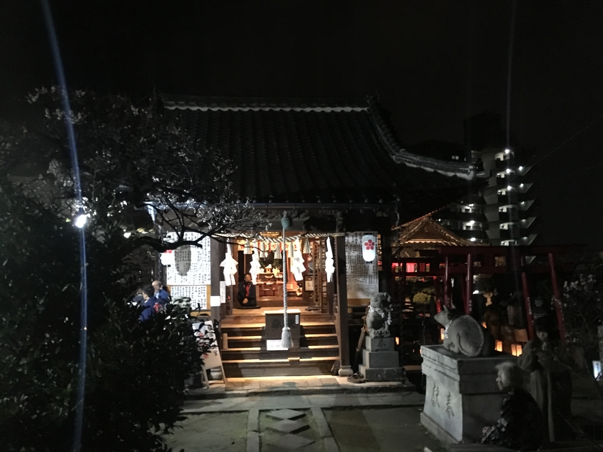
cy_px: 226
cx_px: 302
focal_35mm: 29
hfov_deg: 61.7
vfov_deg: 48.2
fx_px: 505
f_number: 2.2
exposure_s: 1/15
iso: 640
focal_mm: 4.15
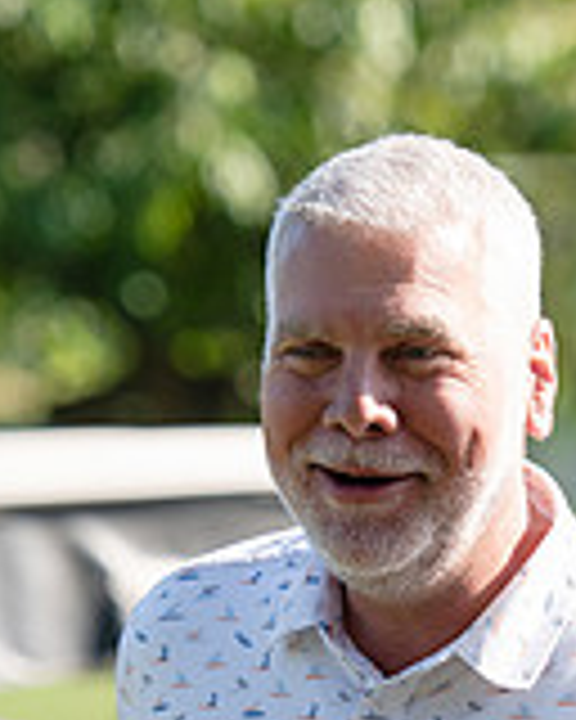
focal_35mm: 492
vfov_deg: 3.9
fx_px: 10484
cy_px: 700
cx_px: 351
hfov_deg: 3.1
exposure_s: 1/500
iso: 100
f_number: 3.5
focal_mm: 145
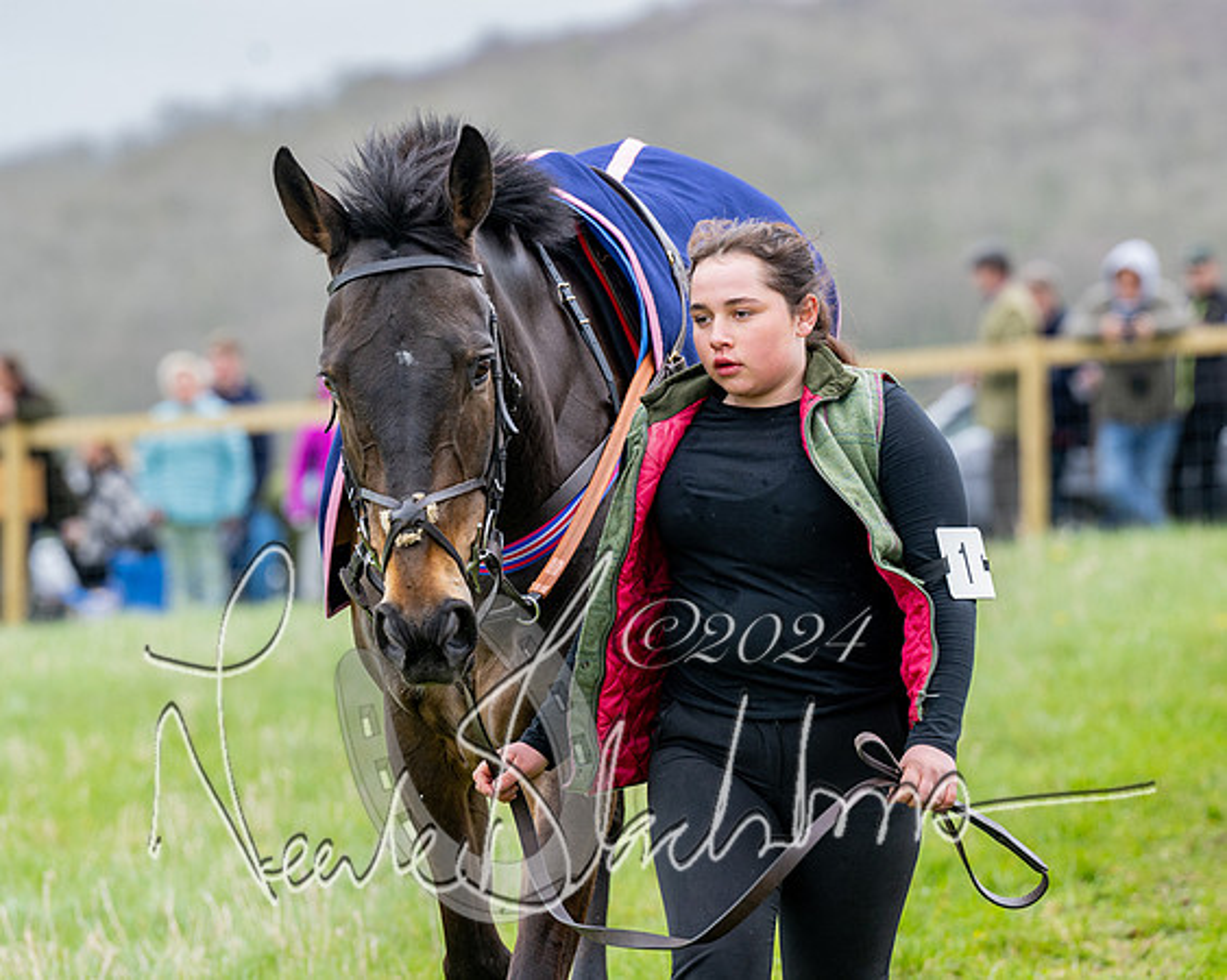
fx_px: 9348
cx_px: 638
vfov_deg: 6.0
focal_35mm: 257
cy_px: 558
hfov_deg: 7.5
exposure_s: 1/500
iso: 400
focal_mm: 200
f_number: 5
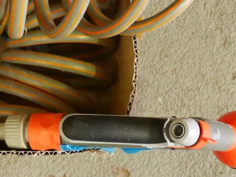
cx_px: 41
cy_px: 40
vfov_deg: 10.6
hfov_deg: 14.0
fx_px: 955
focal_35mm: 140
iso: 3200
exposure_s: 1/30
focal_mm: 32
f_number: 5.6
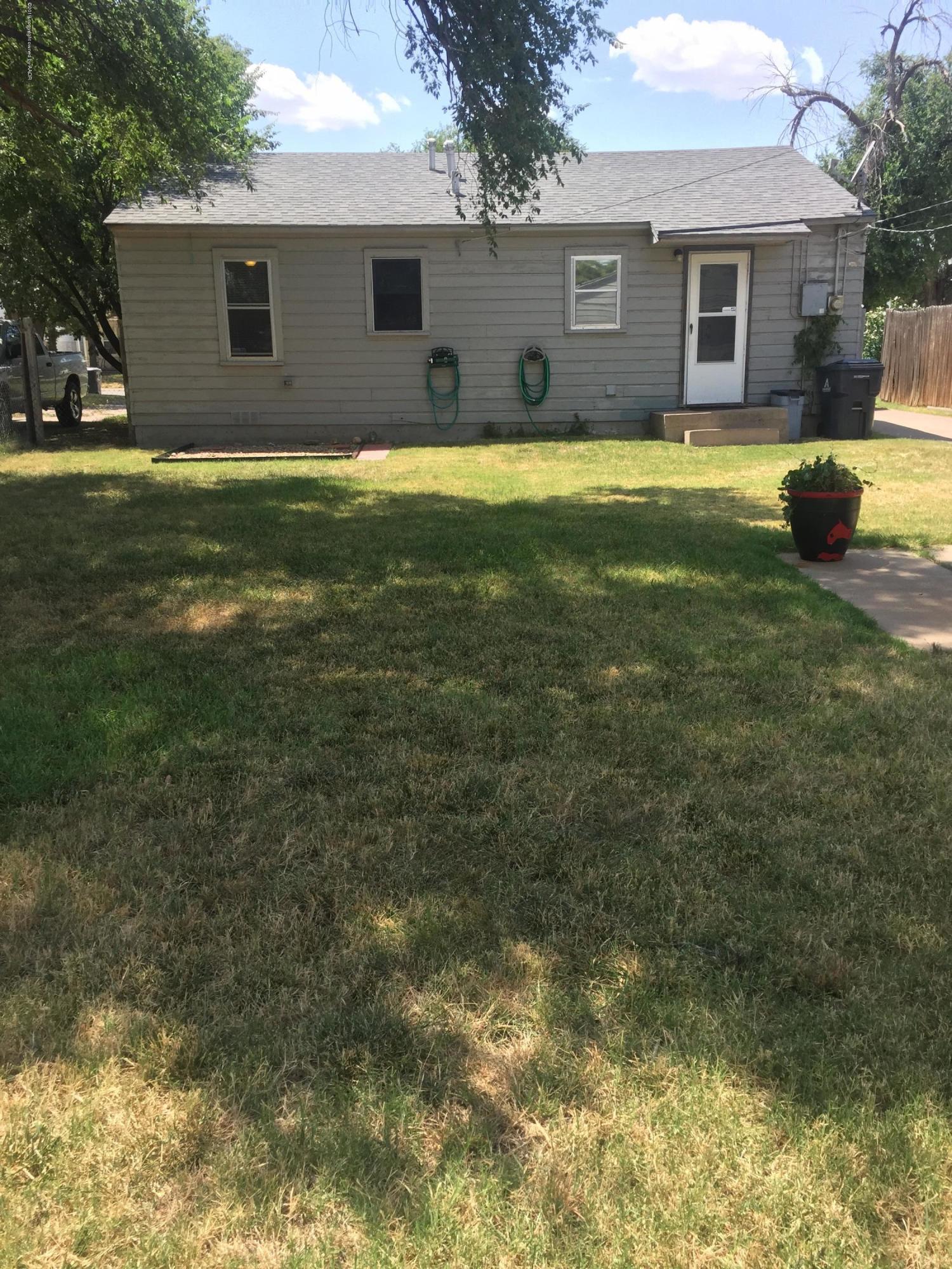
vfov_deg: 61.7
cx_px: 476
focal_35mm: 29
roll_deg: +0.4
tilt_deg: -14.1
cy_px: 634
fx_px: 1063
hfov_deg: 48.2
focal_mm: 4.15
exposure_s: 1/879
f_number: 2.2
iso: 32
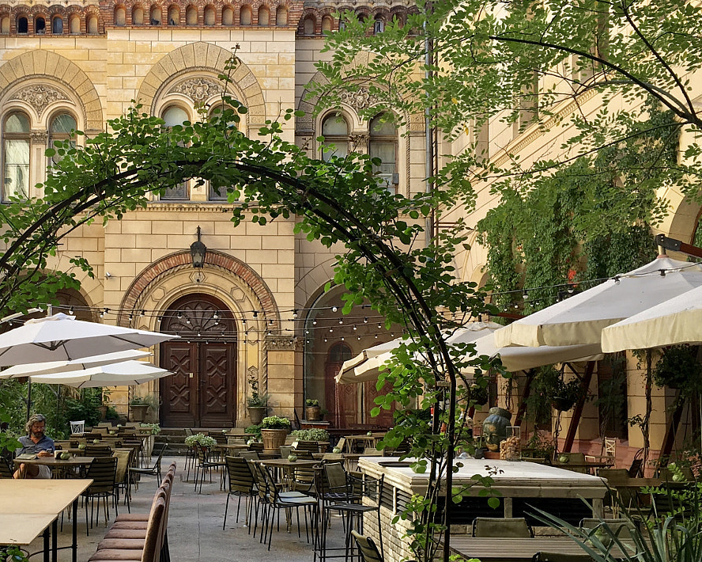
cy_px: 325
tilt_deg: +3.6
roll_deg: +0.1
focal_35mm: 51
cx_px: 176
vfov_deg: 29.6
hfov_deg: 35.8
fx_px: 1059
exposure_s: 1/222
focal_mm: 4.15
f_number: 2.2
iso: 25
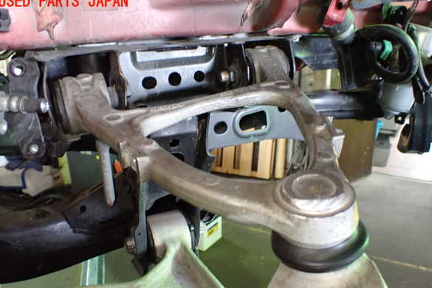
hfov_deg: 58.7
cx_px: 216
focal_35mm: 32
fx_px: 384
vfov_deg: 41.1
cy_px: 159
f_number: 2.3
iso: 800
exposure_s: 1/40
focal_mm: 5.4
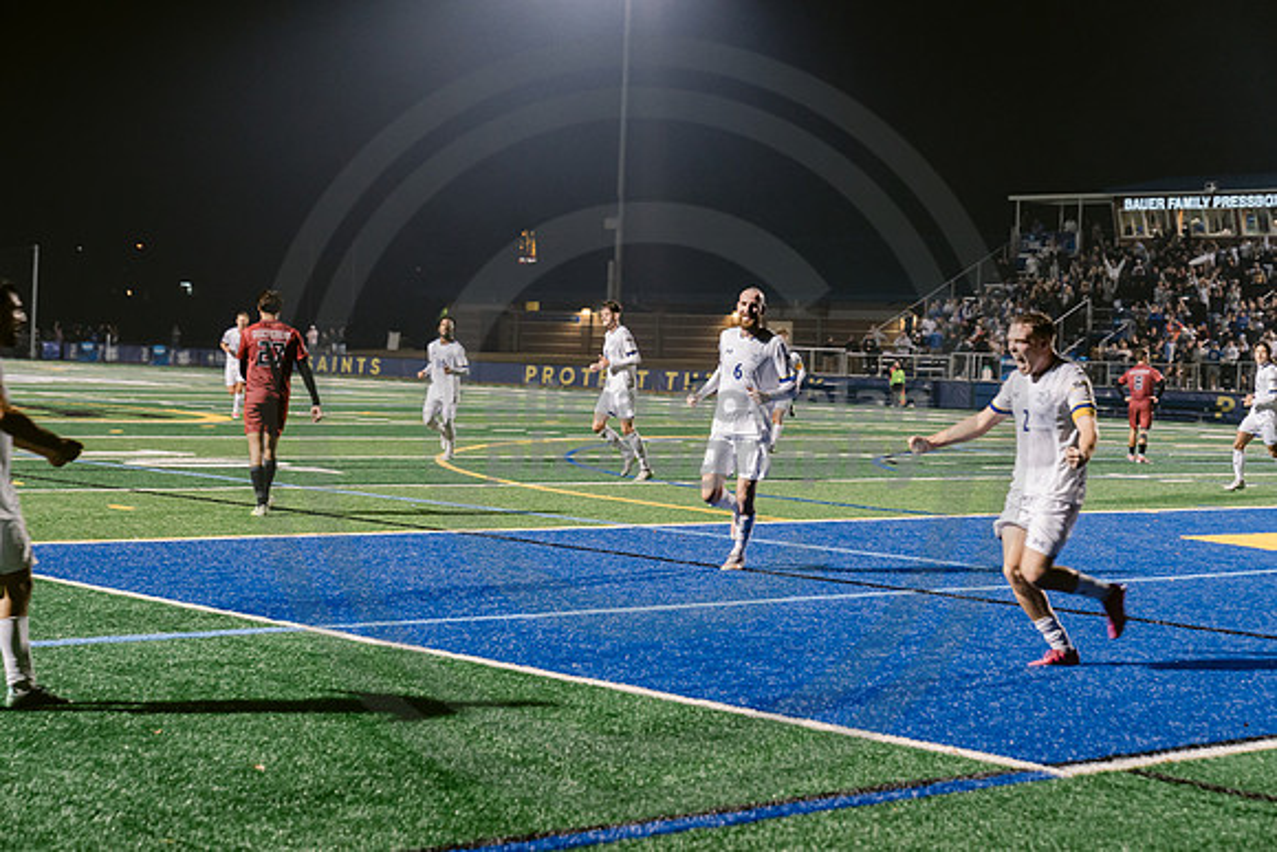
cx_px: 638
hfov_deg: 28.8
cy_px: 426
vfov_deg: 19.5
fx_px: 2484
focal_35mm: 70
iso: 2500
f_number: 4
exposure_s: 1/160
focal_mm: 70
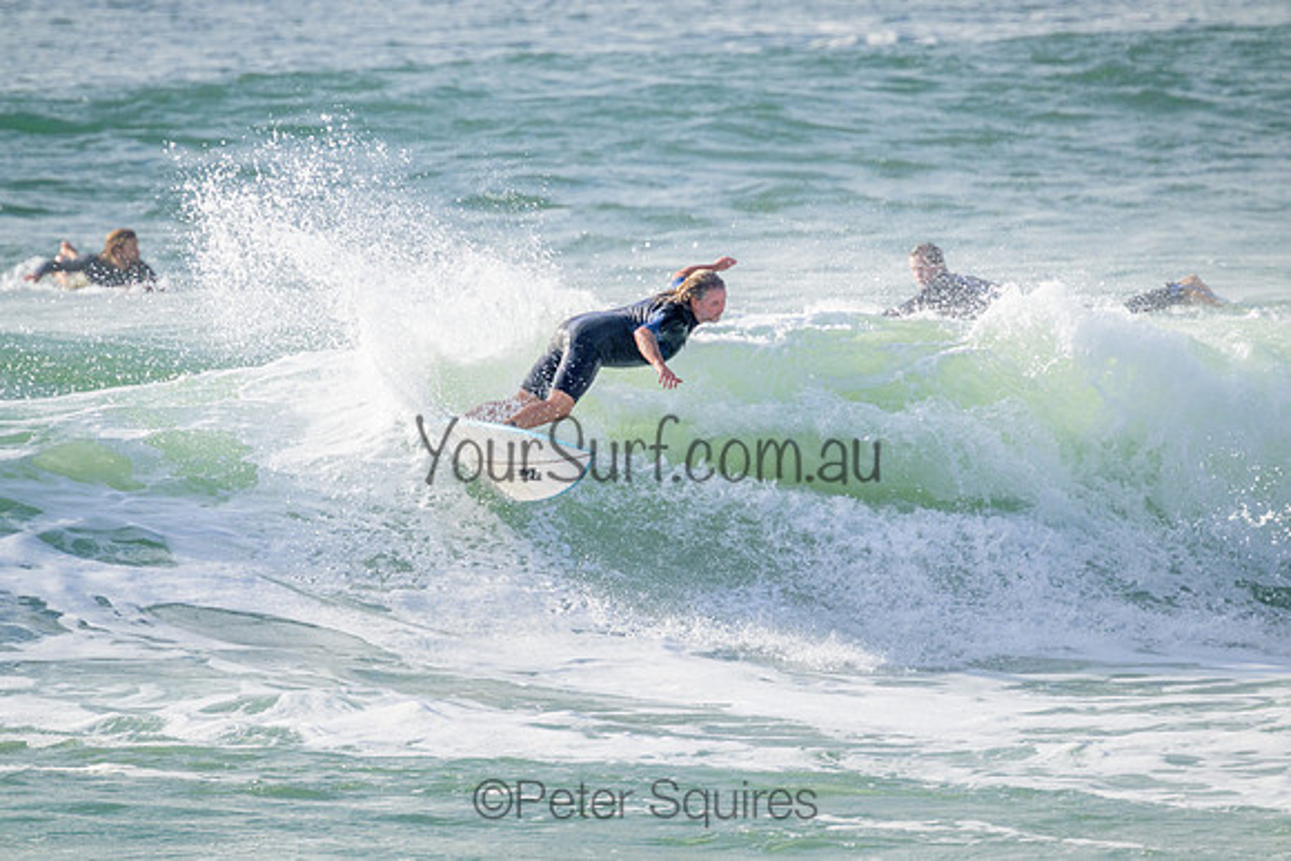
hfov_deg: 2.6
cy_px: 430
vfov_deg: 1.7
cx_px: 646
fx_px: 28694
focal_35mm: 800
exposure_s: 1/2000
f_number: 11
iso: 900
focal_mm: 800
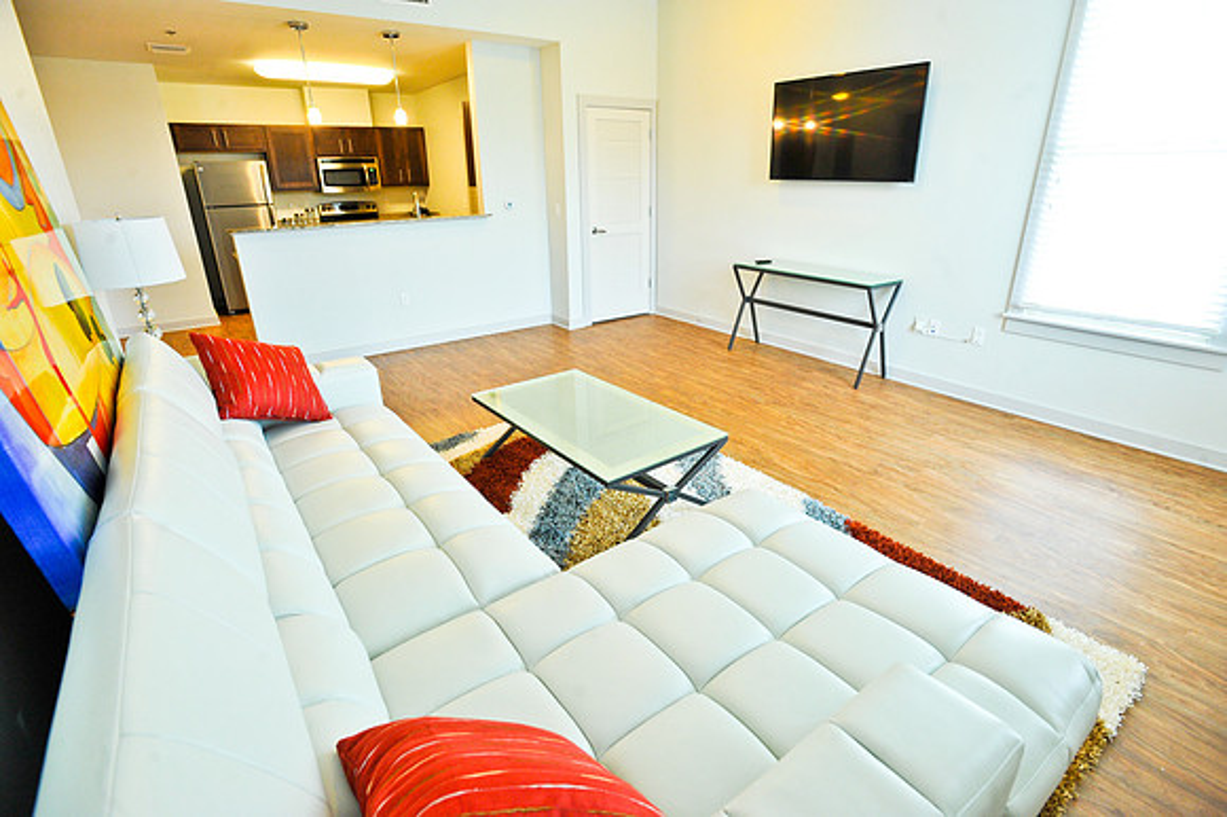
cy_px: 408
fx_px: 579
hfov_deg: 93.3
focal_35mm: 17
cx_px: 614
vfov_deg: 70.4
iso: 1250
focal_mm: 17
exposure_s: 1/50
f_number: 5.6
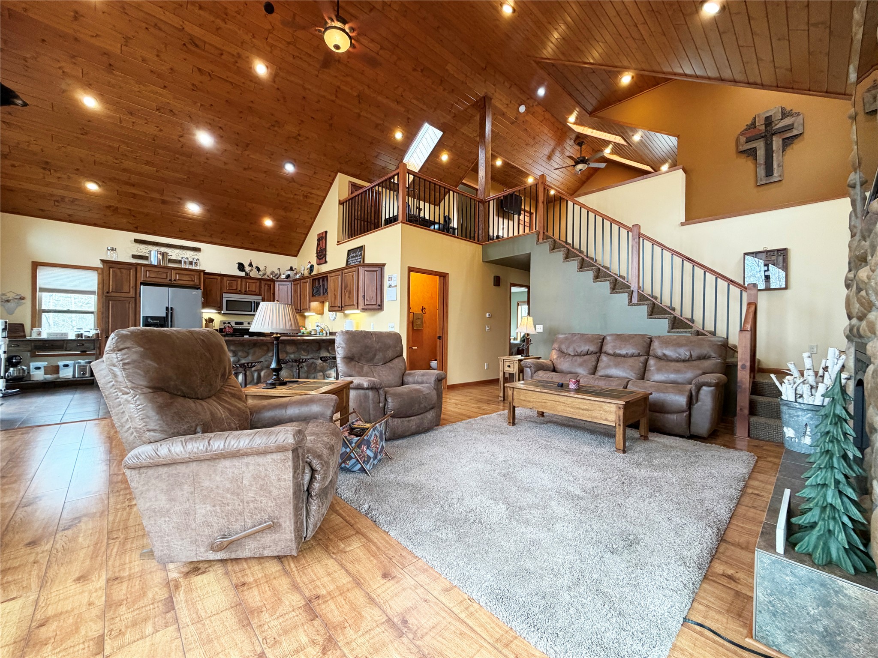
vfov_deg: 85.7
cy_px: 329
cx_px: 439
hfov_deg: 102.1
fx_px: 355
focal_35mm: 14
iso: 250
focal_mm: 2.22
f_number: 2.2
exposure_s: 1/60
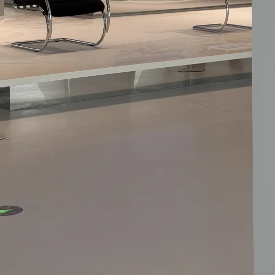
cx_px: 162
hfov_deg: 15.4
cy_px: -55
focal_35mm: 113
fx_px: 1016
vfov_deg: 14.9
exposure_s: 1/212
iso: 50
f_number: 1.78
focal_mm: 6.76
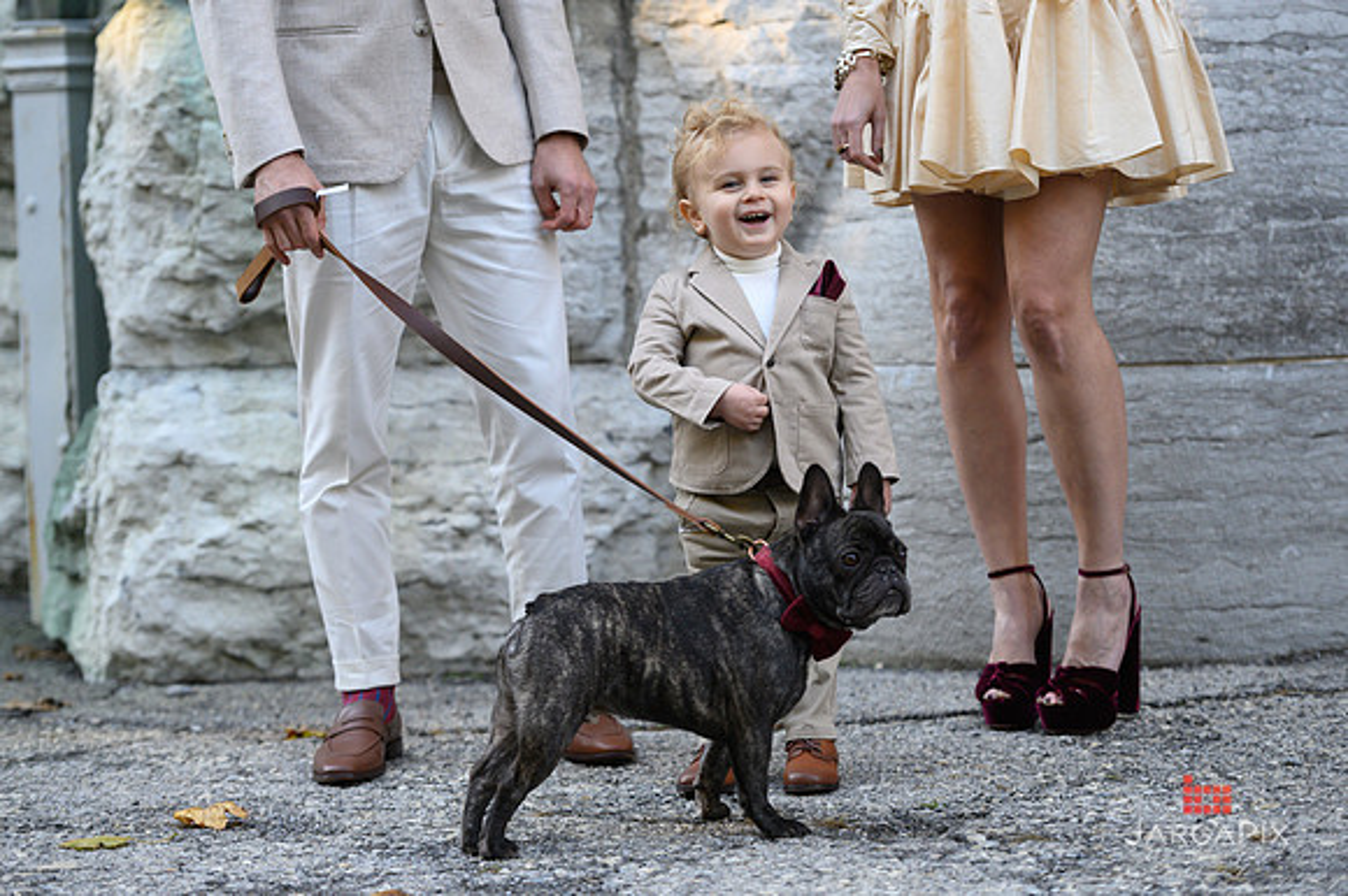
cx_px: 674
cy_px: 448
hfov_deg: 16.8
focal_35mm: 122
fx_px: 4565
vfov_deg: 11.2
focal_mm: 122
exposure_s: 1/1250
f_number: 3.2
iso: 1600
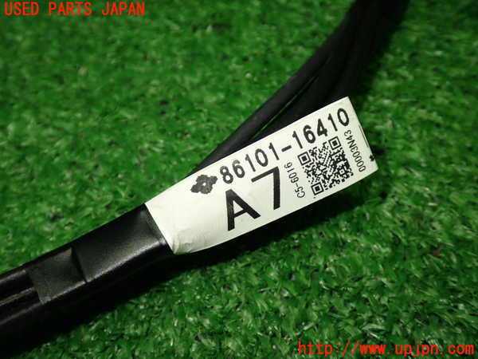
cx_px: 239
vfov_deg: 35.1
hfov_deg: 45.8
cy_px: 180
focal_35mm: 41
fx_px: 566
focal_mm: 7.31
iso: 160
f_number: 2.8
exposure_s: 1/80
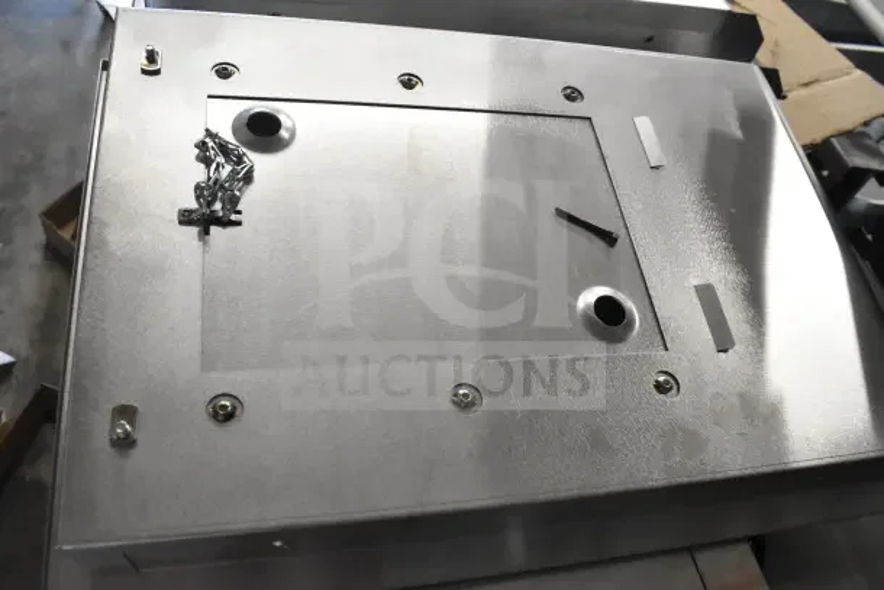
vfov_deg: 48.0
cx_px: 442
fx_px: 663
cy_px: 295
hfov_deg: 67.4
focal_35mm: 27
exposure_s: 1/160
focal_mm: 18
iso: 6400
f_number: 6.3
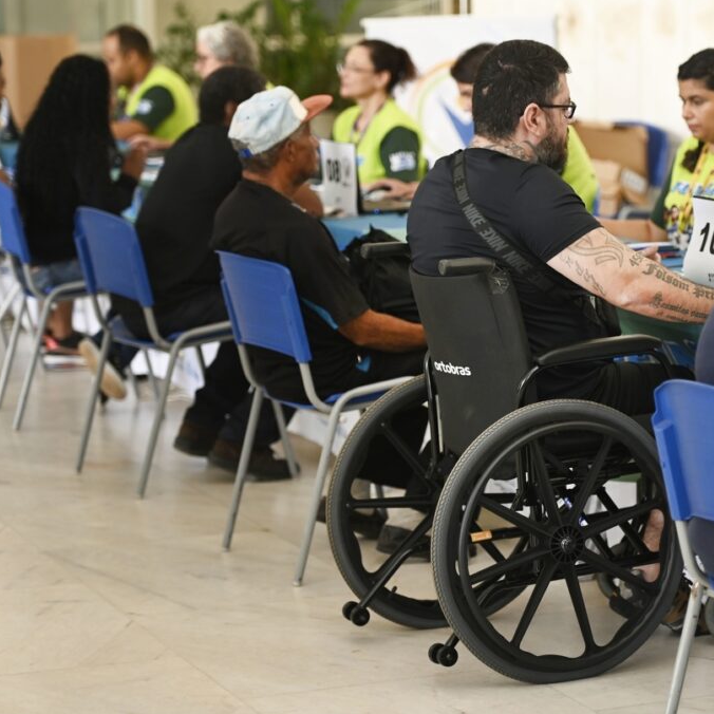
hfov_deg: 13.8
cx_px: 537
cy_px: 356
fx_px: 2940
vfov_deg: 13.8
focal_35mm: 126
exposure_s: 1/160
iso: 500
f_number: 2.8
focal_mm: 98
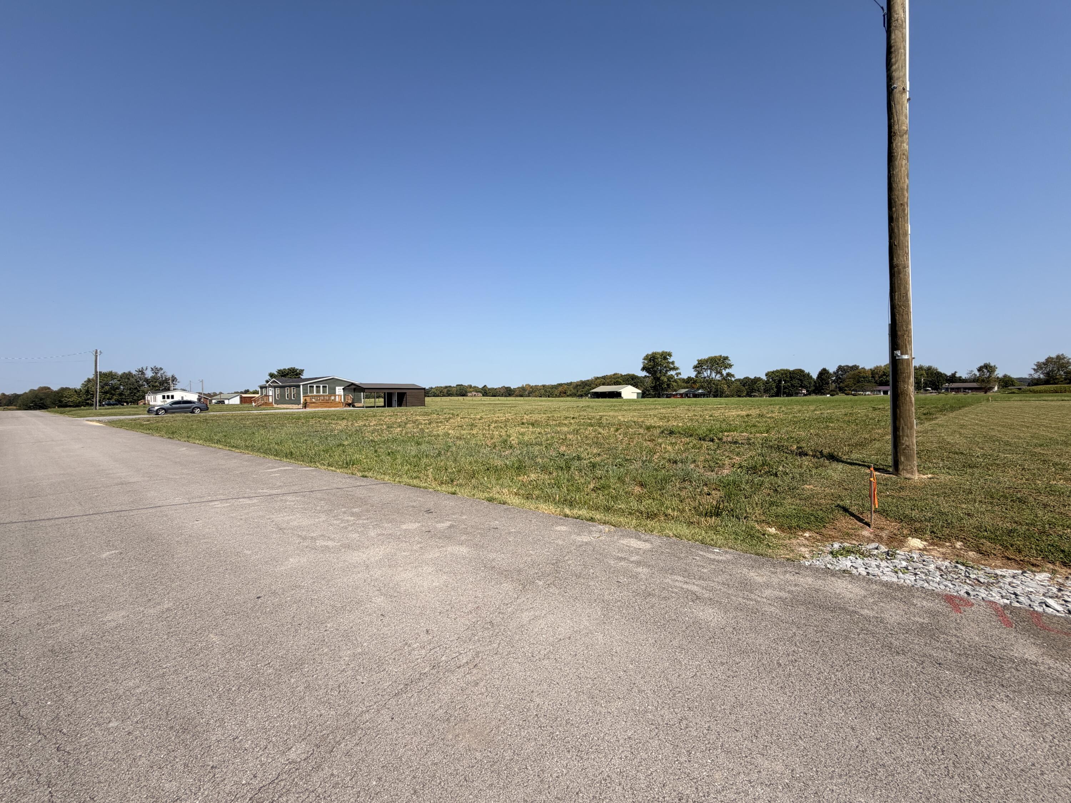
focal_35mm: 14
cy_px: 402
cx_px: 536
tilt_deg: -1.1
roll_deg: +1.8
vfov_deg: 85.7
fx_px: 433
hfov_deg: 102.1
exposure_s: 1/1001
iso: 20
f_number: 2.2
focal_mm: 2.22
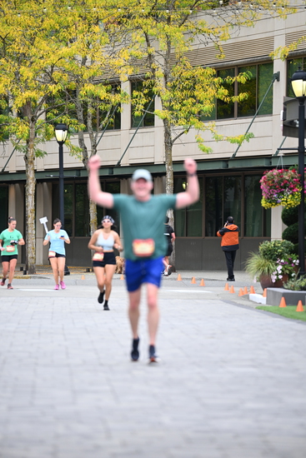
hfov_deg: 6.9
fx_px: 2548
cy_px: 229
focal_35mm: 200
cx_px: 153
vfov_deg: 10.3
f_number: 2.8
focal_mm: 200
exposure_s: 1/1600
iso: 640
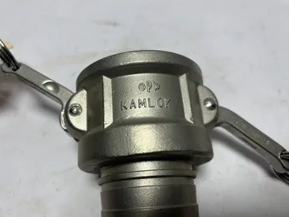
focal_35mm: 29
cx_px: 131
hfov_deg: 61.6
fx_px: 242
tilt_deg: -60.5
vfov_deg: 48.2
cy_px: 104
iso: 50
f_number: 1.6
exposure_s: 1/502
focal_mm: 5.96
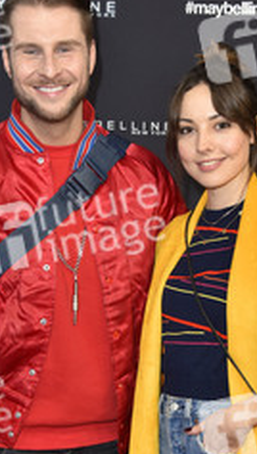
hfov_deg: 12.5
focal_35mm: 97
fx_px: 1171
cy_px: 326
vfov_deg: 21.8
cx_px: 123
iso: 640
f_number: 5.6
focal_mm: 55
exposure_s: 1/160
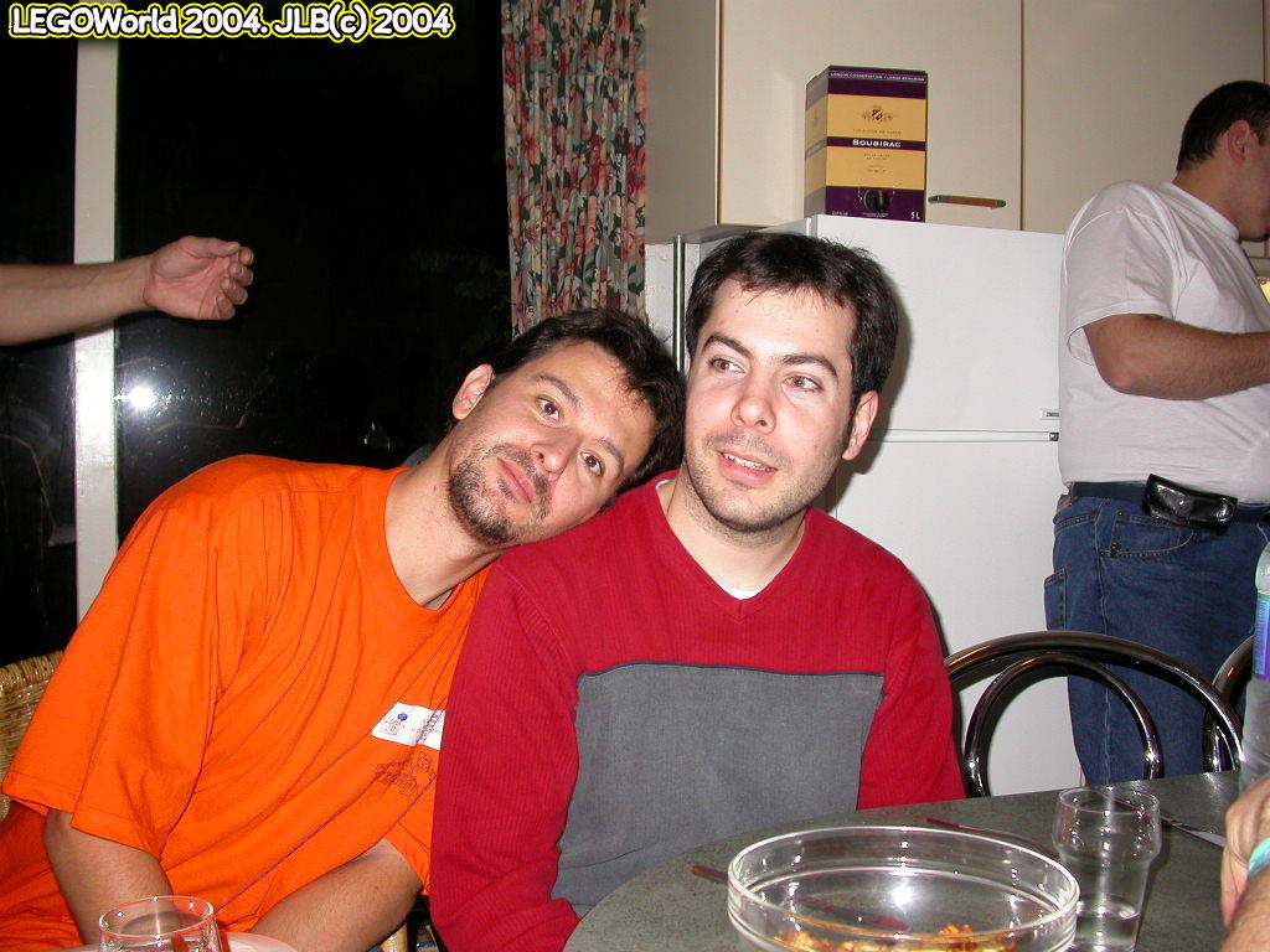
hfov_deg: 49.0
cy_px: 476
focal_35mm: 38
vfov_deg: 37.7
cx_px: 635
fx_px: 1394
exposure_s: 1/60
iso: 100
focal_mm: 7.85
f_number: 2.6
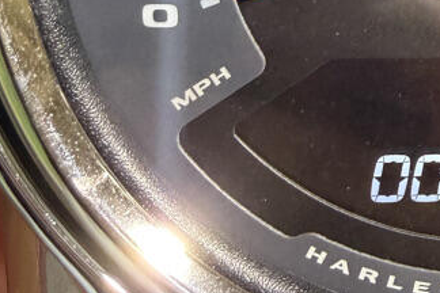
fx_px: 965
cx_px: 481
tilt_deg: -60.8
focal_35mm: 79
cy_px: 4
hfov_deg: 24.1
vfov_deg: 16.9
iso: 500
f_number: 2.2
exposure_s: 1/60
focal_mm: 2.22
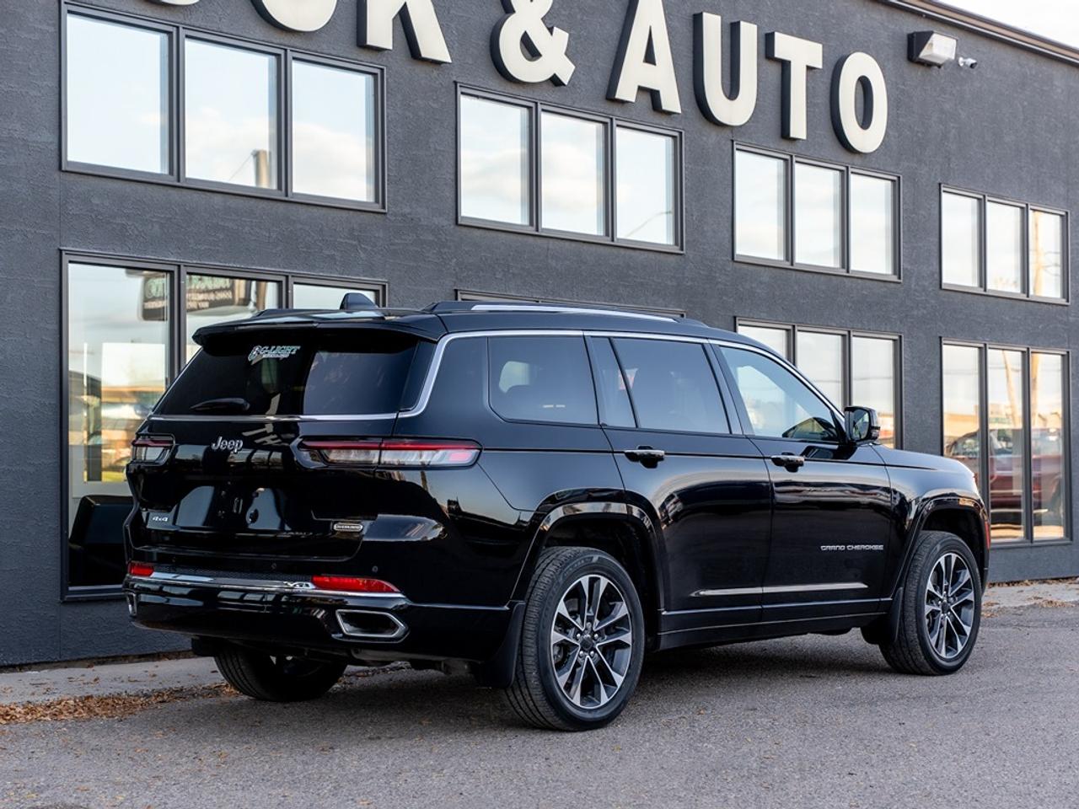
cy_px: 438
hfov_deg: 29.1
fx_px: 2080
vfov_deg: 22.0
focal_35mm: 67
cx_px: 522
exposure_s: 1/250
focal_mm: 50.7
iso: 200
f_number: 4
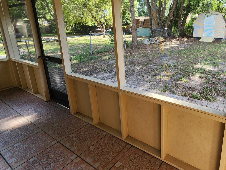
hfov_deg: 78.0
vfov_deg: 64.9
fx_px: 131
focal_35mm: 20
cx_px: 158
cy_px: 62
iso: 64
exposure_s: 1/120
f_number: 2.2
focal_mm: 2.2
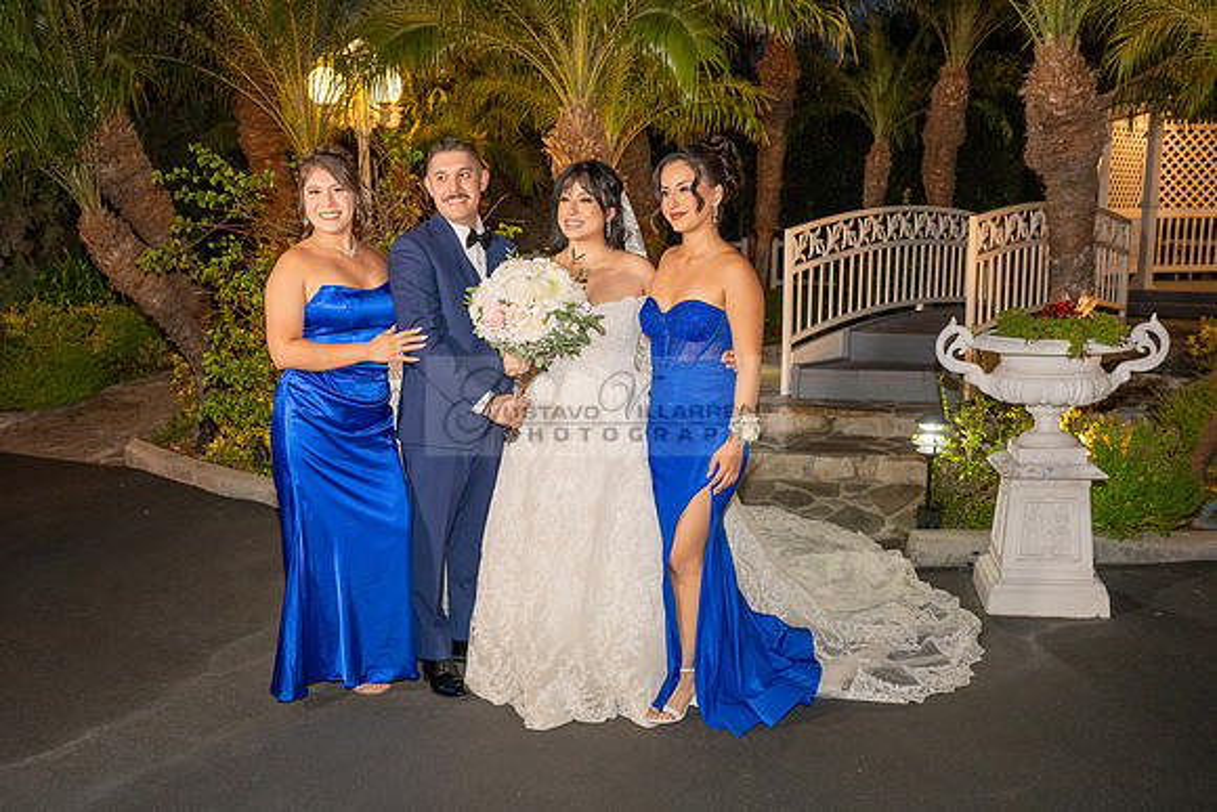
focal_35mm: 36
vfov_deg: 36.7
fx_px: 1221
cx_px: 521
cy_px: 463
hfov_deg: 52.8
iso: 1250
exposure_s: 1/200
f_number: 4
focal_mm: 31
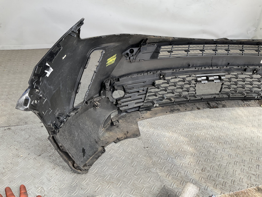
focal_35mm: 29
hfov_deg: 61.7
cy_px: 98
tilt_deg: -30.3
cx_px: 131
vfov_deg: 48.2
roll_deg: -9.7
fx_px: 219
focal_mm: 3
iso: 16
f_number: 1.8
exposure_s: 1/197
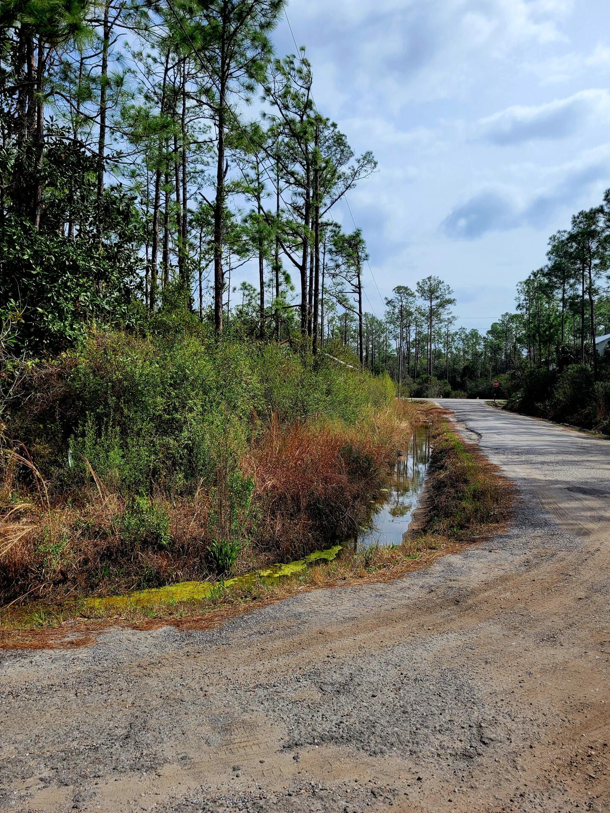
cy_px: 408
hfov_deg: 51.3
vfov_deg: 65.3
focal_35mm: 27
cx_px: 307
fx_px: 635
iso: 40
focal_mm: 5.4
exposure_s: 1/3333
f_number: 1.8
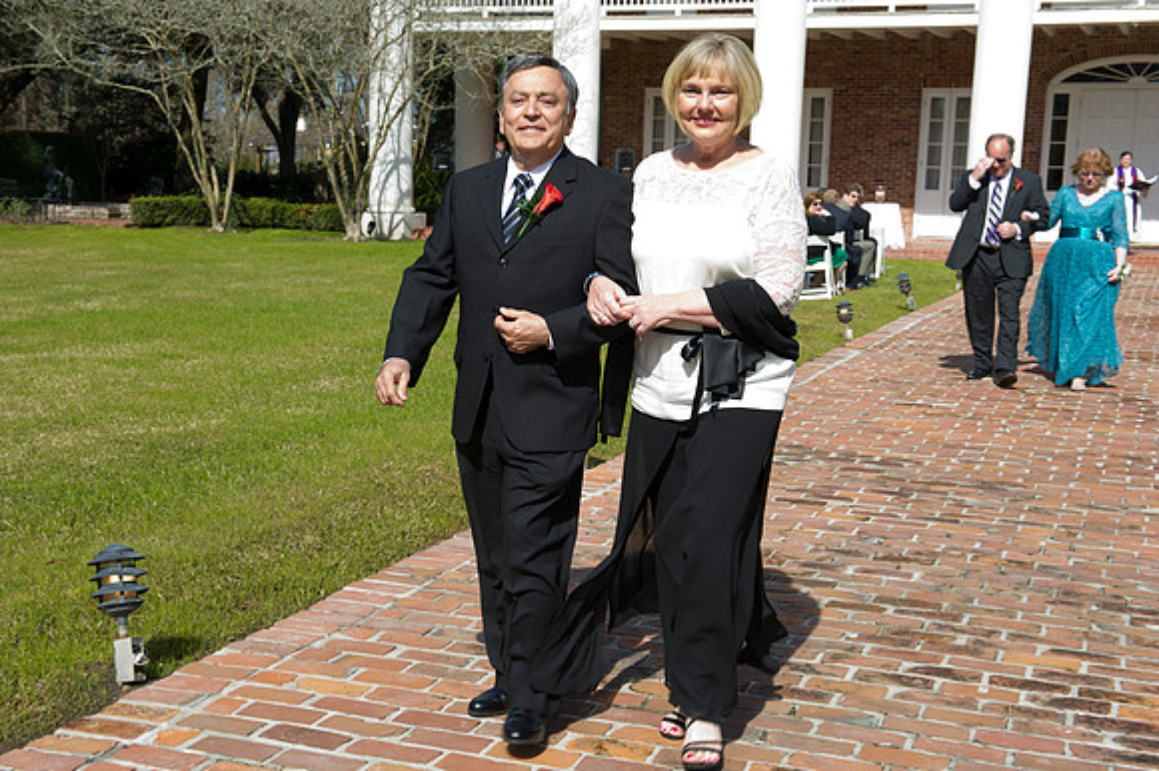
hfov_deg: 41.1
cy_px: 386
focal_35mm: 48
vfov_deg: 28.0
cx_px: 580
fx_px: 1544
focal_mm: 48
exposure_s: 1/125
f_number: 10
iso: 100
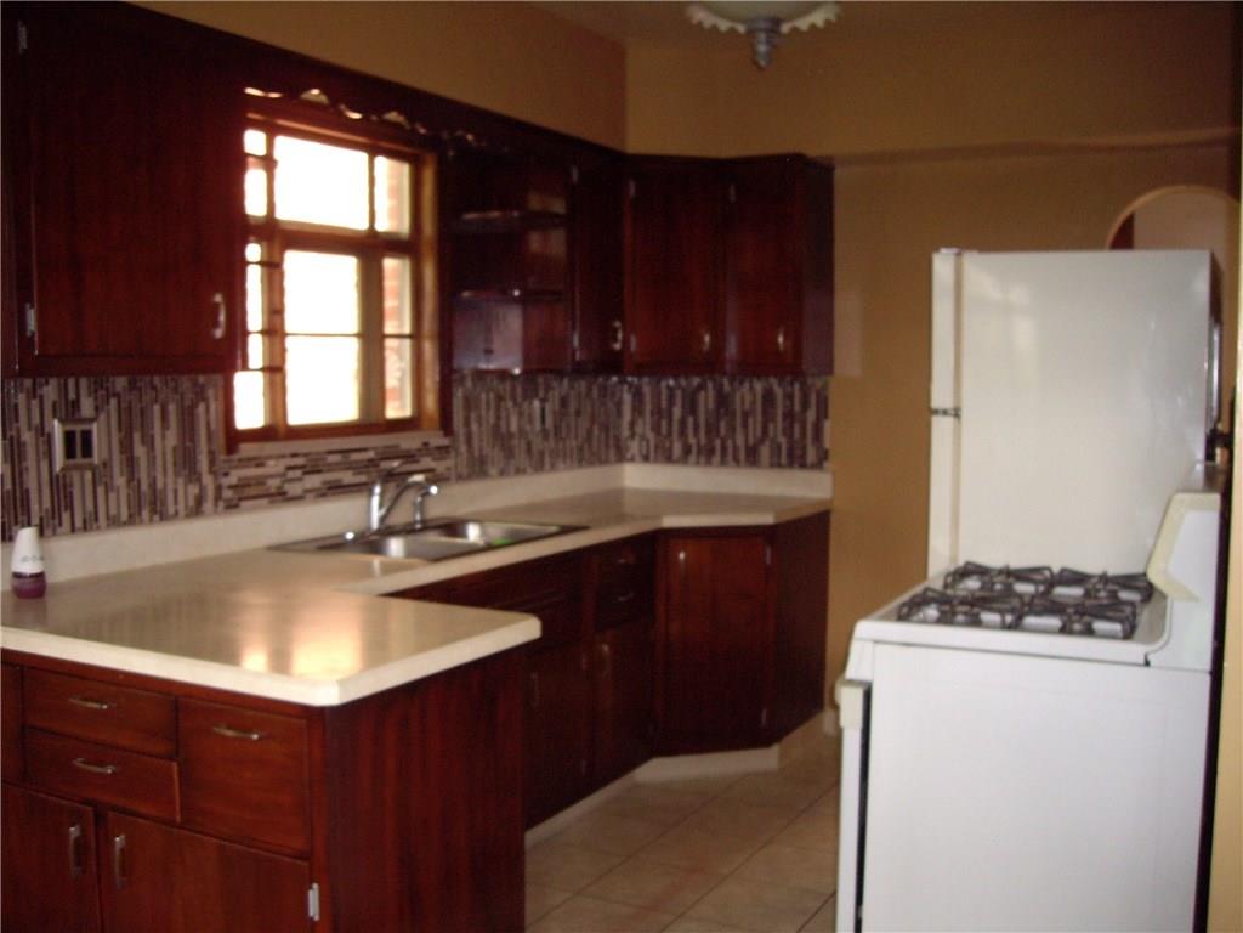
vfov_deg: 37.7
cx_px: 622
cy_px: 466
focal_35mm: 38
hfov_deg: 49.0
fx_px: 1365
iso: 200
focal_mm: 6.2
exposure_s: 1/40
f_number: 2.7
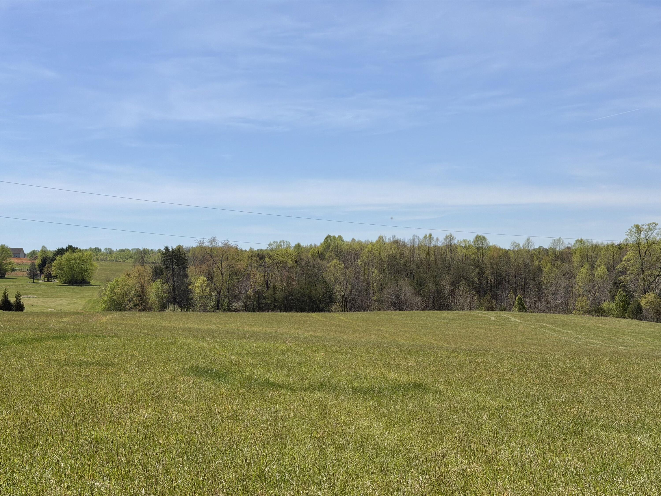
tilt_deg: +1.2
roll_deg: +1.5
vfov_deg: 30.3
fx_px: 917
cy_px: 248
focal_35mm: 48
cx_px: 330
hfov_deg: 39.7
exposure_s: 1/7874
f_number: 1.78
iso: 64
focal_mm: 6.76
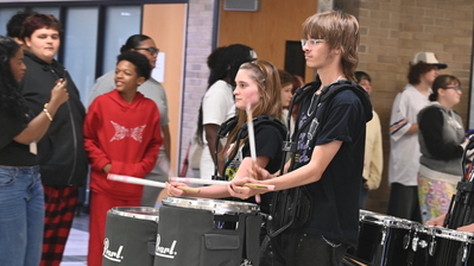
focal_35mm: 121
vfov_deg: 10.0
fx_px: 1520
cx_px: 415
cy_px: 205
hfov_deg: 17.5
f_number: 2.8
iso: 720
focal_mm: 45
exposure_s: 1/125
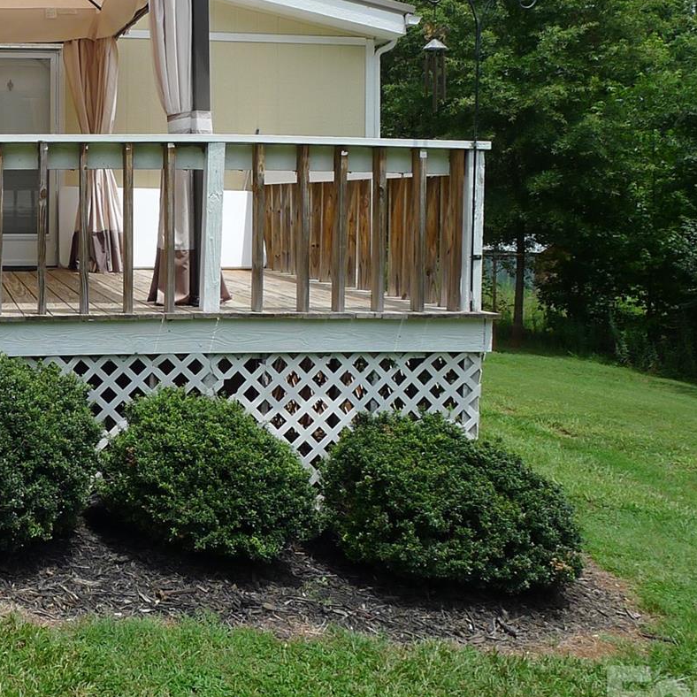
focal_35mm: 53
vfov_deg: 32.0
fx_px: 1207
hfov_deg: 29.8
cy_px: 236
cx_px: -17
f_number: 4
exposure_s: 1/640
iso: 80
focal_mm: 5.1
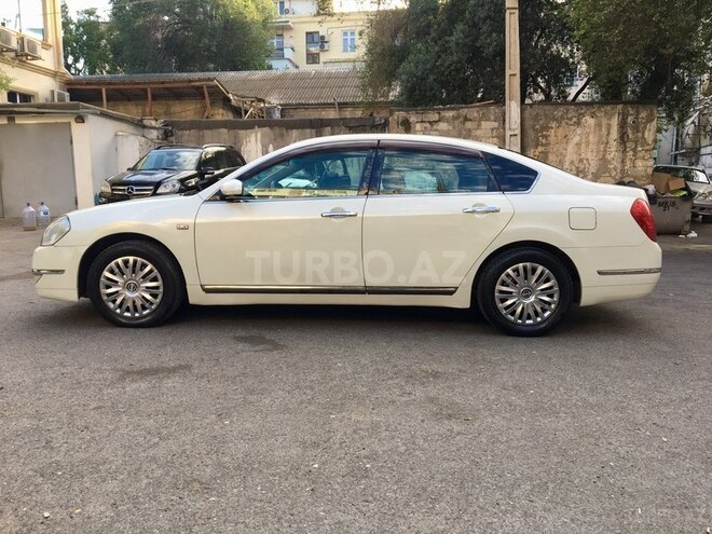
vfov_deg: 48.2
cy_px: 267
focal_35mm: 29
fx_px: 596
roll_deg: +0.1
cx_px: 356
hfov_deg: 61.7
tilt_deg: -6.5
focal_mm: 4.15
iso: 25
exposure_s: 1/165
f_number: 2.2
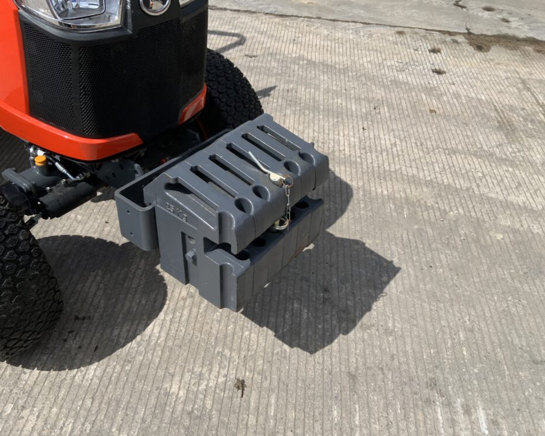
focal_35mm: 31
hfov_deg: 57.1
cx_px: 257
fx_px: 500
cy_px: 221
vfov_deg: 47.1
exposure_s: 1/2227
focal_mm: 3
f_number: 1.8
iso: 16
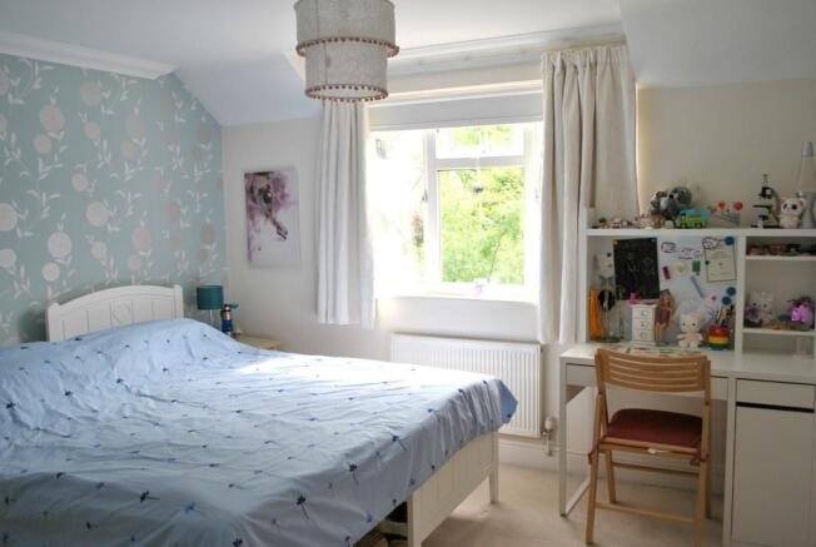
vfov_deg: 48.1
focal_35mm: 27
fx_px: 613
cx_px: 408
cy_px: 274
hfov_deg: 67.3
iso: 200
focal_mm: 18
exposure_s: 1/200
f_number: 3.5
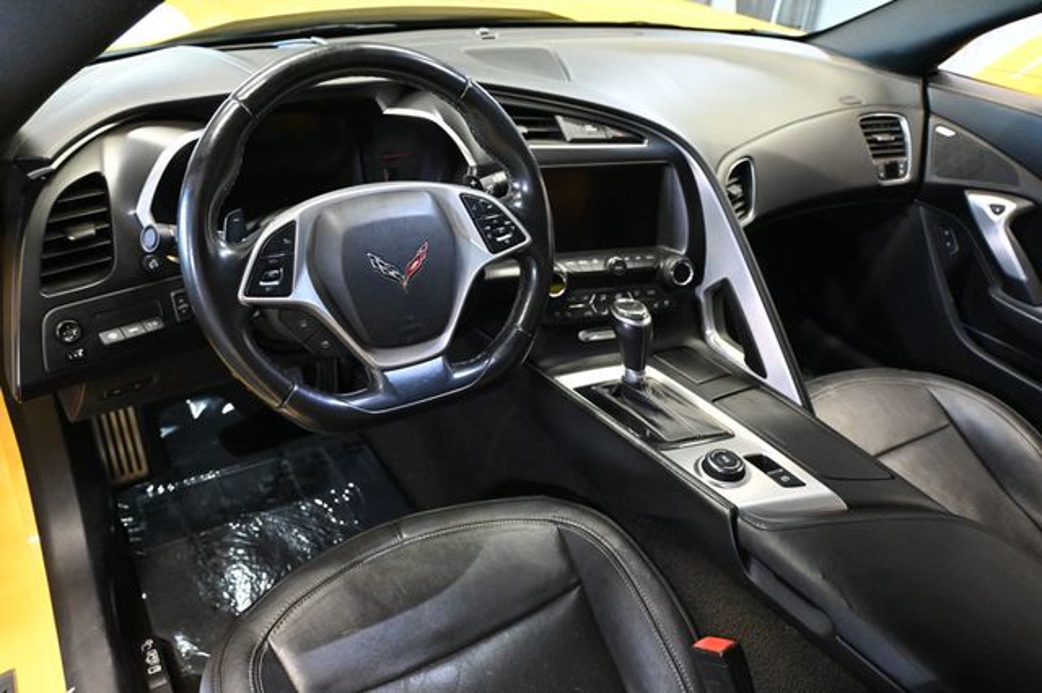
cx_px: 521
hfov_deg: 64.6
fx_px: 824
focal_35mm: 28
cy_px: 346
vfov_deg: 45.6
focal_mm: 19
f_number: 3.8
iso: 4500
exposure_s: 1/60
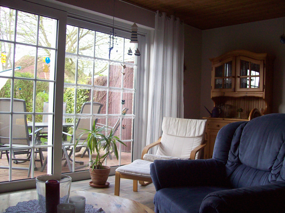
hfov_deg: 51.4
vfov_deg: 39.7
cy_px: 106
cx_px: 142
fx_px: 296
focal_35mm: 36
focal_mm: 6
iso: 200
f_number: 2.7
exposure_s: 1/116
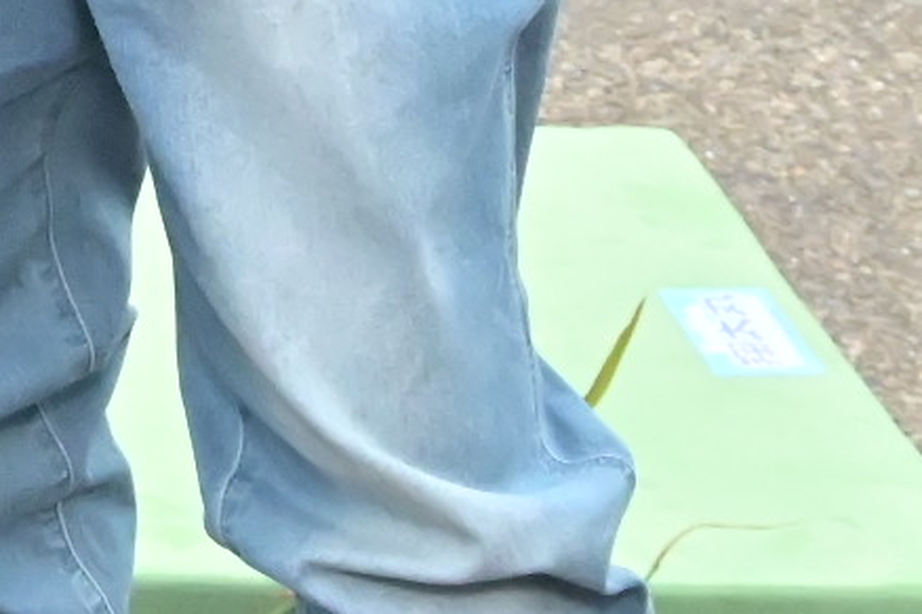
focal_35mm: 229
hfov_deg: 8.6
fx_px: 5864
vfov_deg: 5.6
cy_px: -1318
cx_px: -779
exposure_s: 1/250
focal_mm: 24
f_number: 8
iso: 5000
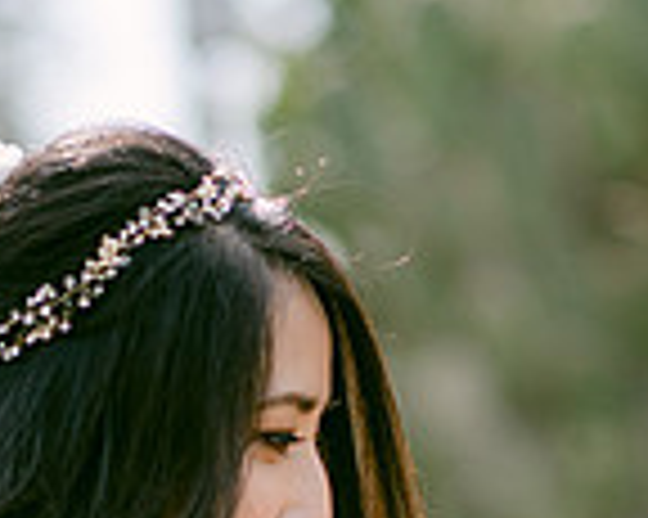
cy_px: 757
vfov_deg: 6.1
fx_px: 4772
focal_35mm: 249
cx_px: 279
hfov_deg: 7.8
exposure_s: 1/2000
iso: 100
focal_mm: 85
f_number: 2
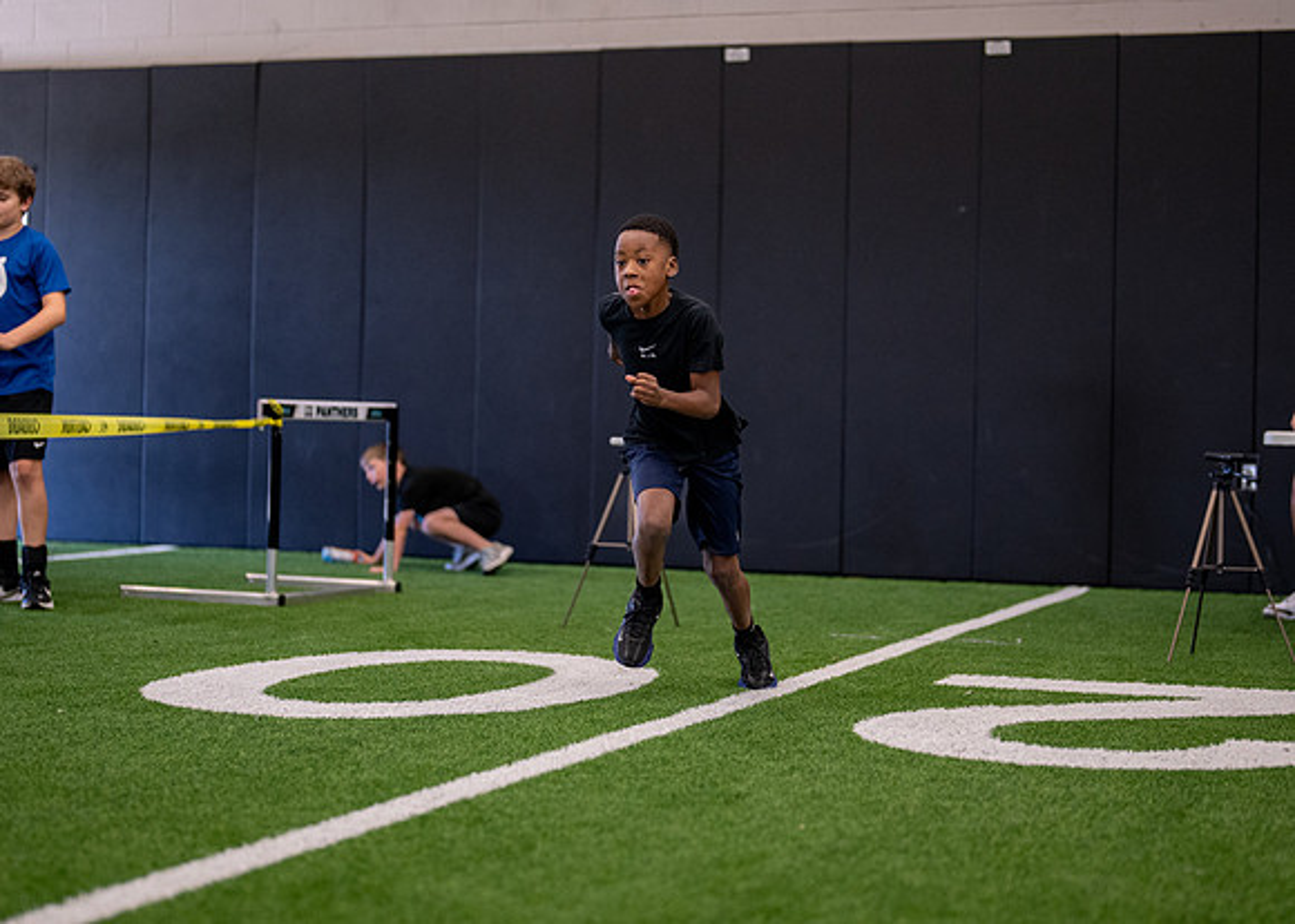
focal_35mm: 70
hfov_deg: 28.3
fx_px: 2568
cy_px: 418
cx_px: 635
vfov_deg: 20.4
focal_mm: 50
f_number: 1.2
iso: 2000
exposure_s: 1/1000
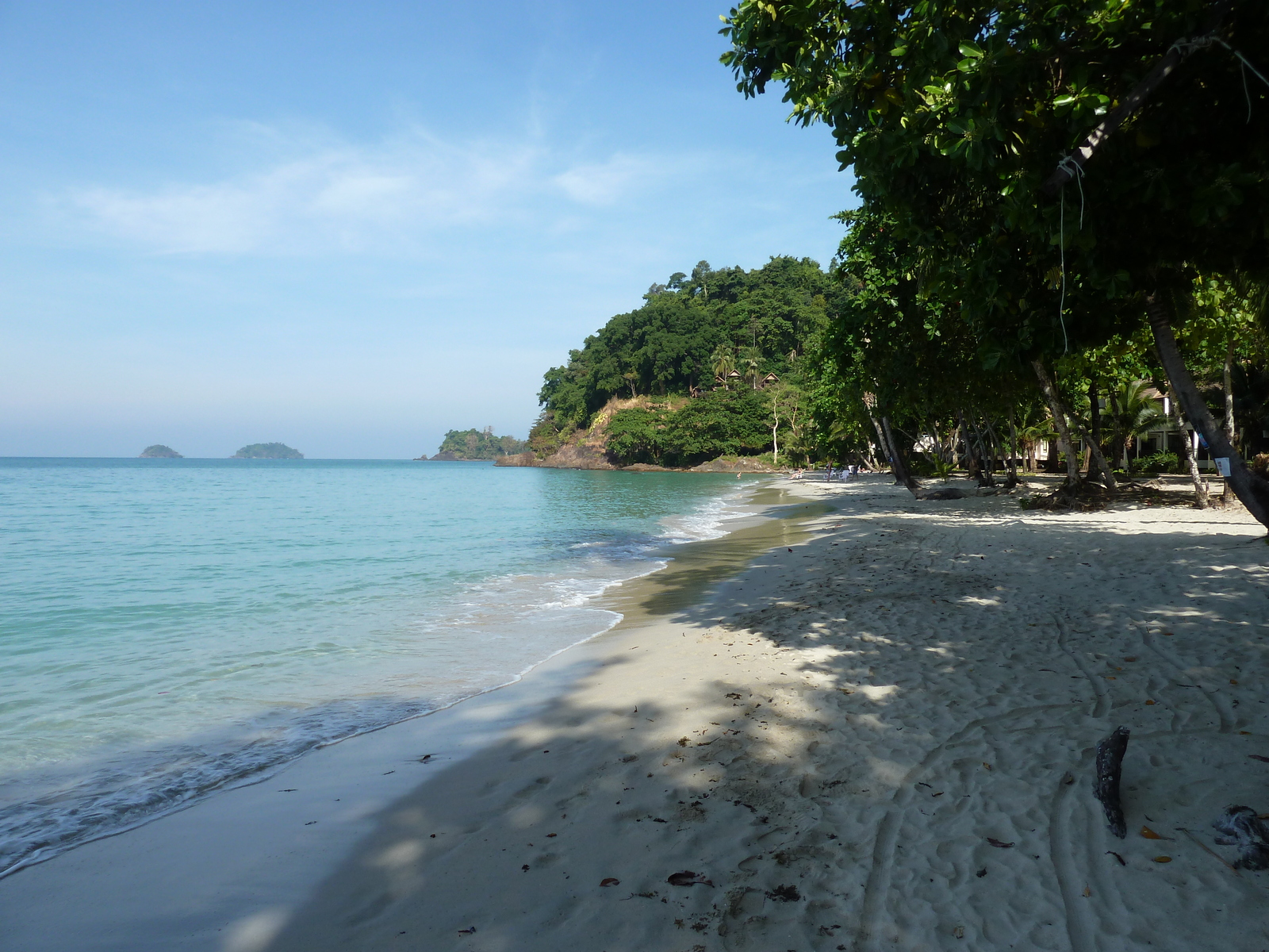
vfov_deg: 54.9
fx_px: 916
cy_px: 476
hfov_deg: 69.4
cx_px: 634
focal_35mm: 25
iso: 80
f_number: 4.5
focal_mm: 4.1
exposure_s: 1/400
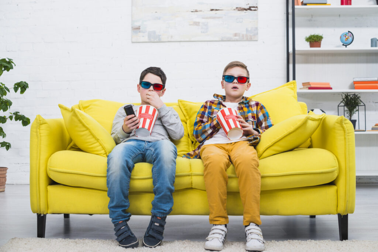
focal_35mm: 50
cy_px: 126
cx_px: 189
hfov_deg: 39.6
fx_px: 525
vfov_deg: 27.0
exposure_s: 1/160
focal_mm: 50
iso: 400
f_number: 4
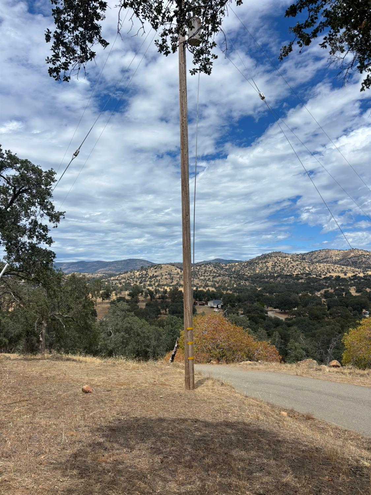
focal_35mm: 26
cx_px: 186
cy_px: 248
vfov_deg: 67.3
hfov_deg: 53.1
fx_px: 372
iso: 50
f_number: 1.6
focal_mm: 5.96
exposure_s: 1/6711
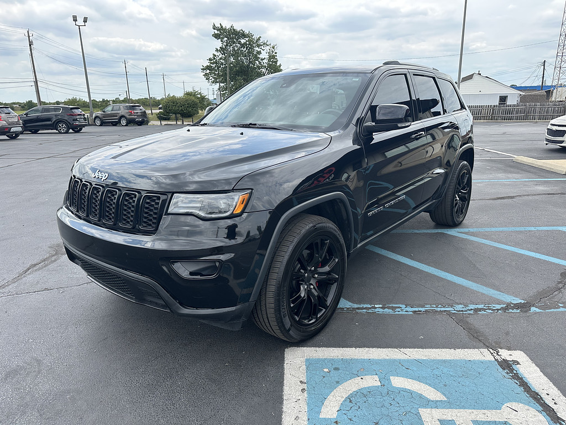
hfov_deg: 71.6
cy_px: 212
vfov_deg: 56.8
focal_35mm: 24
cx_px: 283
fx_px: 392
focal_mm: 6.86
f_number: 1.78
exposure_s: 1/2353
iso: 80
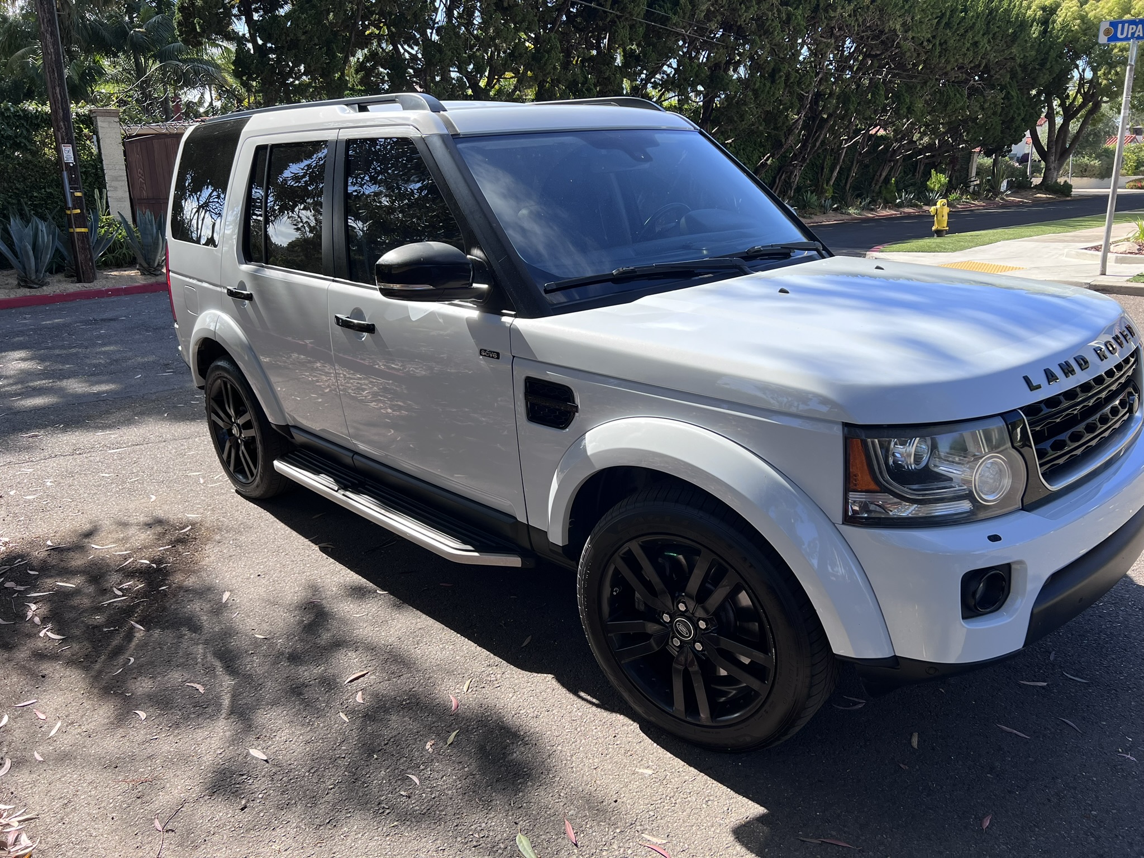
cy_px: 429
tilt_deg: -15.3
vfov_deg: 53.1
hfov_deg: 67.3
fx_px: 859
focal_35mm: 26
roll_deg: +1.2
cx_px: 572
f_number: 1.5
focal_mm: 5.7
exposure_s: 1/1431
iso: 50
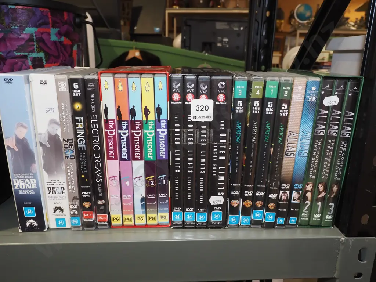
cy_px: 141
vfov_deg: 49.7
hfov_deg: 63.4
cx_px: 188
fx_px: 304
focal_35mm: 28
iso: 1000
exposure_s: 1/60
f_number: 5.6
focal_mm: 14
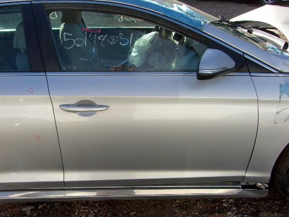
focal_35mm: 38
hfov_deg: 48.8
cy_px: 108
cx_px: 119
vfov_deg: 37.7
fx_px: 317
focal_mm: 4.9
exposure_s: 1/42
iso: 80
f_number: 10.4
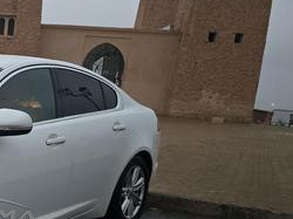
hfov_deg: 27.8
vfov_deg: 23.7
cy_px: 199
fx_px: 507
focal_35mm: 60
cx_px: -68
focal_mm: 6.3
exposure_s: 1/60
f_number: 1.7
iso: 1600
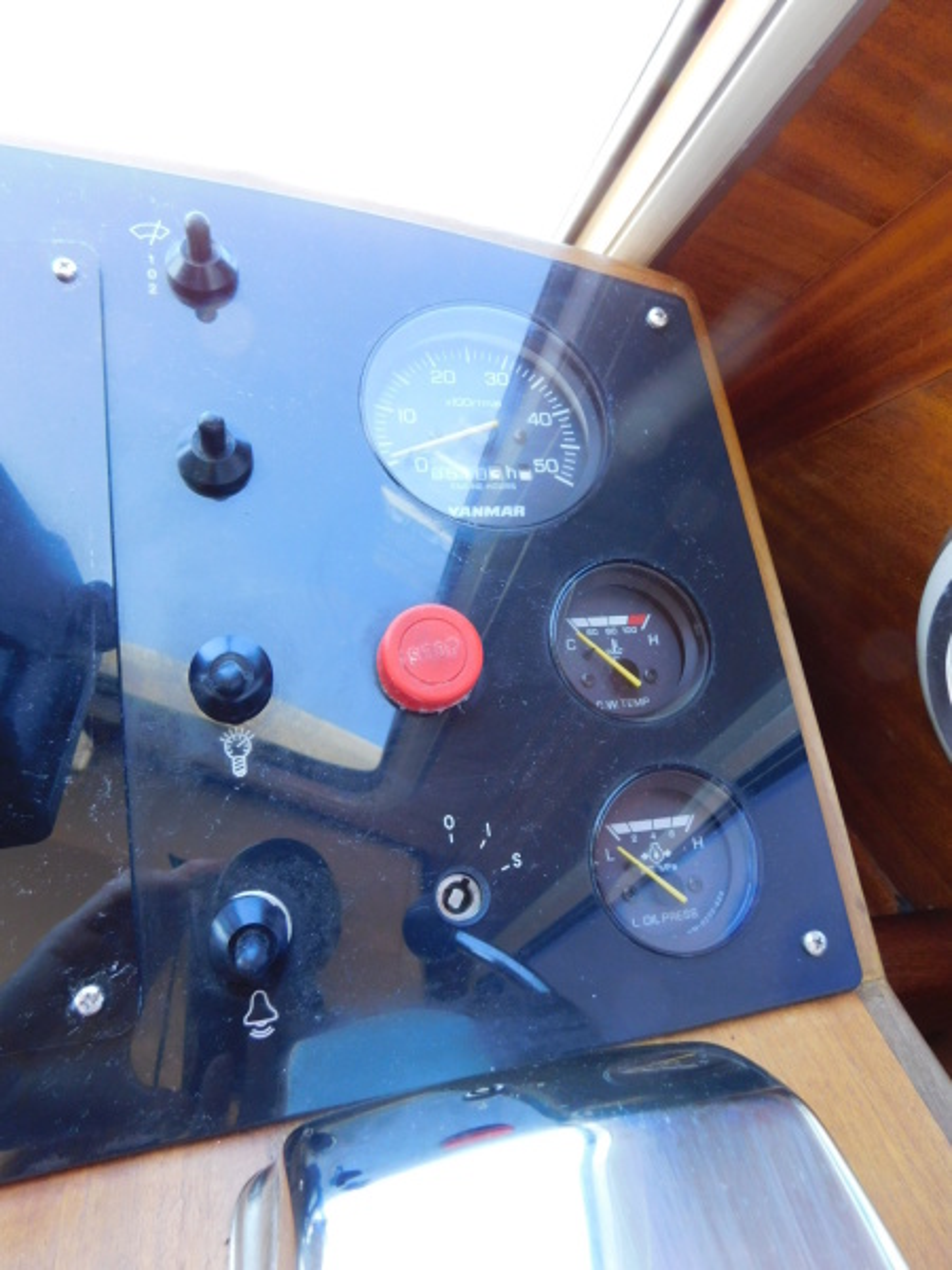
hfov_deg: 58.9
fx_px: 843
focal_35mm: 23
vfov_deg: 73.9
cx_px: 476
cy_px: 635
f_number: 3
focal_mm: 4
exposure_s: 1/30
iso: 220
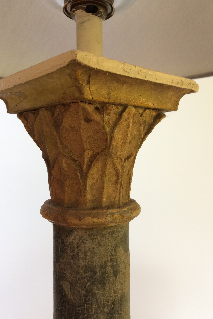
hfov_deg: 42.3
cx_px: 105
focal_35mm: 31
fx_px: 275
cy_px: 162
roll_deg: +0.2
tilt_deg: -3.7
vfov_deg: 60.3
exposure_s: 1/30
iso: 125
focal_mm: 4.15
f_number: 2.2
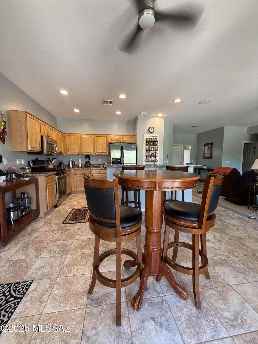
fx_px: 139
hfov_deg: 85.7
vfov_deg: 102.1
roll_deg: +0.2
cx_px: 129
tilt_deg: -5.5
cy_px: 172
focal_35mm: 14
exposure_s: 1/60
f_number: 2.2
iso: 250
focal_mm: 2.22
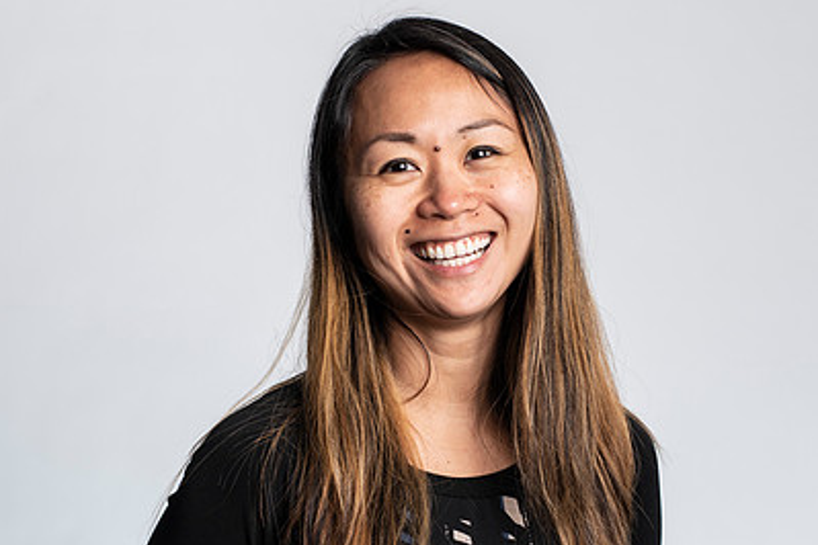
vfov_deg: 13.0
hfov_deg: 19.5
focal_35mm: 105
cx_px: 448
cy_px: 388
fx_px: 2386
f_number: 5.6
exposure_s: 1/200
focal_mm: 50
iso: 80
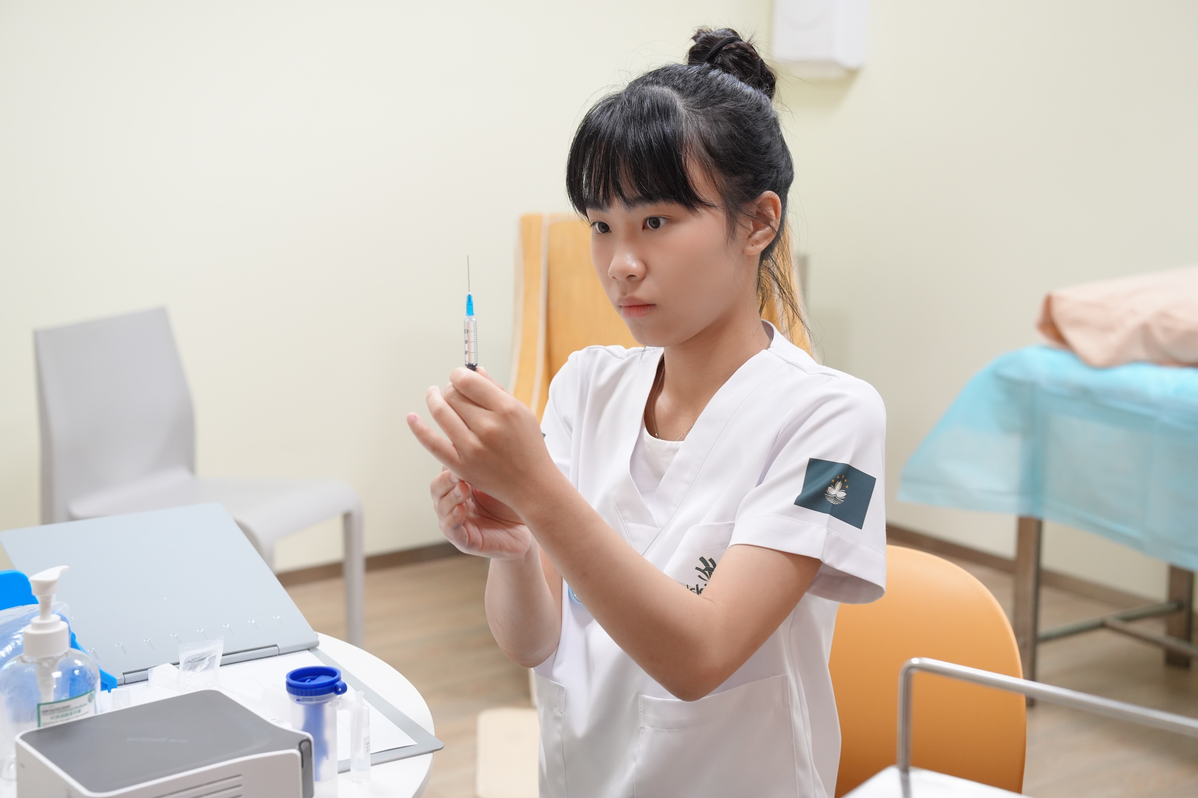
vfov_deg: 24.3
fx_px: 1852
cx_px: 599
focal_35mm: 56
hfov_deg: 35.9
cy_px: 399
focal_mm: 37.1
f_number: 3.2
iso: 800
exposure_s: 1/125
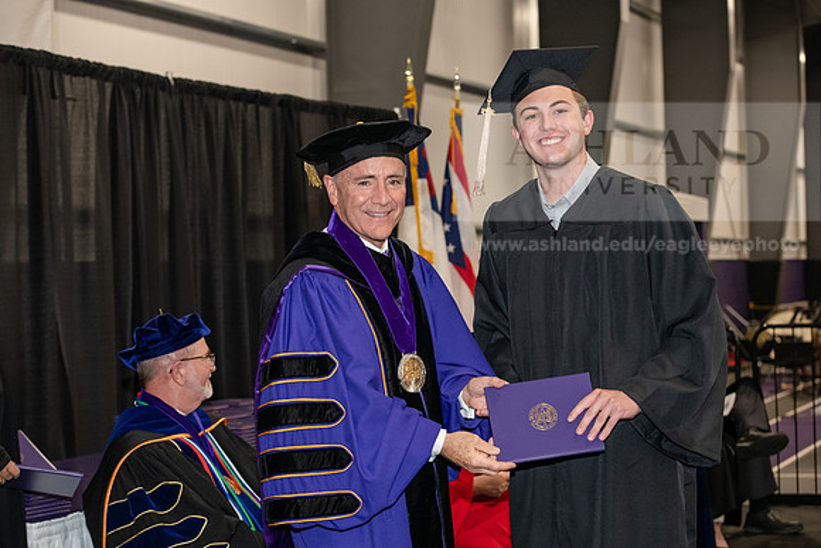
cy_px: 274
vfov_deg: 19.5
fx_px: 1597
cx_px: 410
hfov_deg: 28.8
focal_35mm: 70
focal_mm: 70
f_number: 5
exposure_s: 1/200
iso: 2500
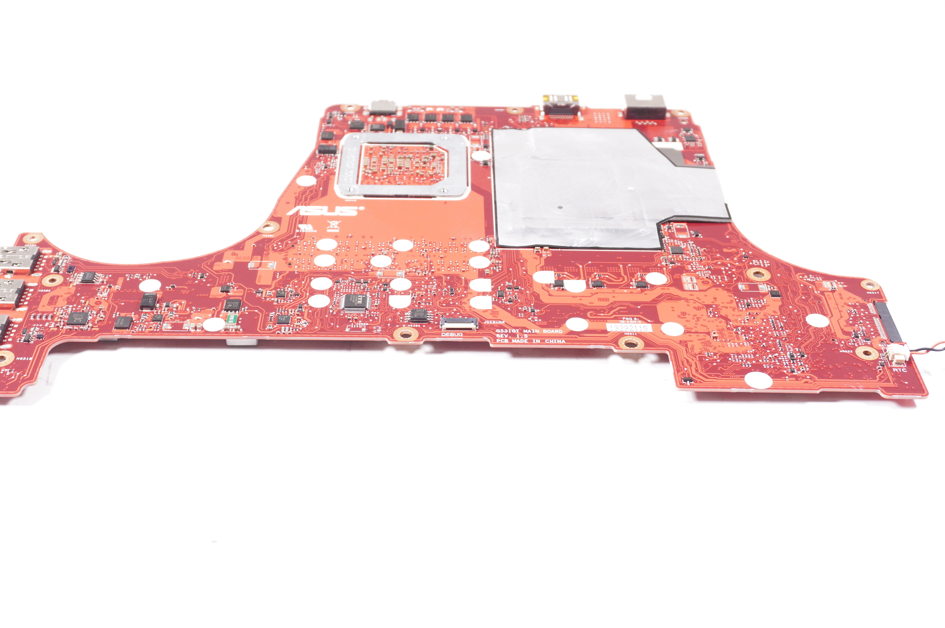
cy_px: 293
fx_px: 1274
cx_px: 425
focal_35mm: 49
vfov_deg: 27.7
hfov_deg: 40.7
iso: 1000
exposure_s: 1/160
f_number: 6.3
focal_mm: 29
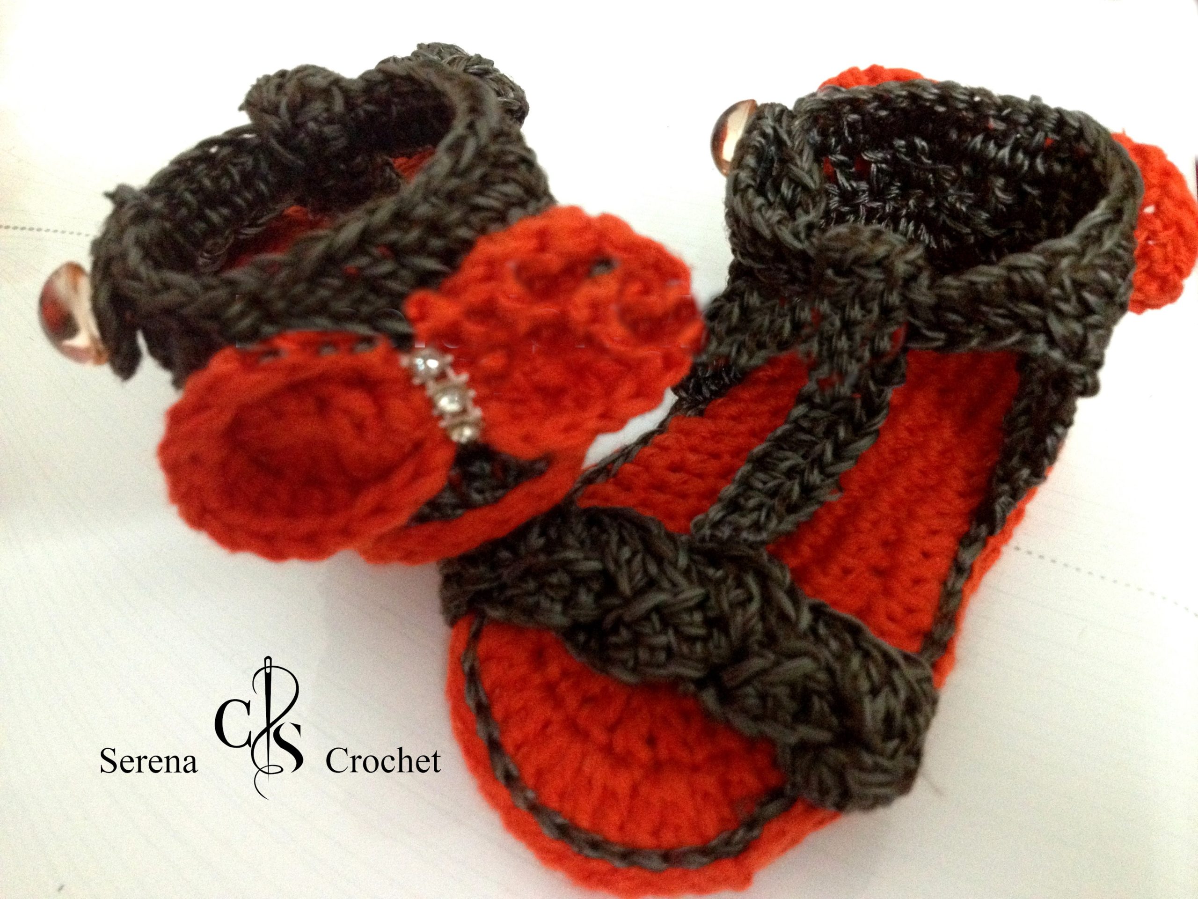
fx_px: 1211
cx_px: 599
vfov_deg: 40.7
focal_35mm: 35
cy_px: 450
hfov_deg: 52.6
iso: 500
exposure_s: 1/17
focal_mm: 4.28
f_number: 2.4
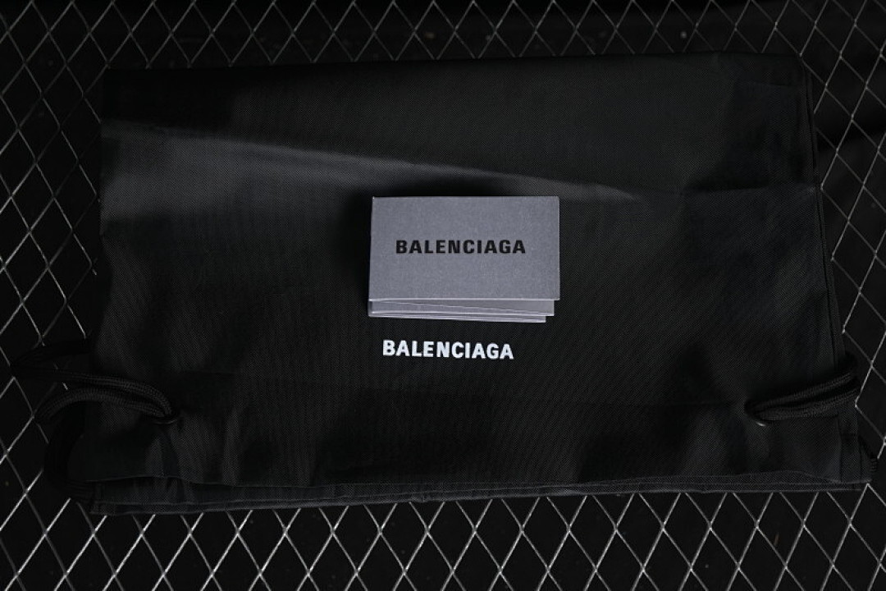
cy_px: 296
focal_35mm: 75
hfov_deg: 27.0
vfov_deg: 18.2
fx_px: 1846
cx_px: 443
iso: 160
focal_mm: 50
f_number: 6.3
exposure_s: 1/60
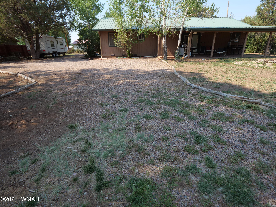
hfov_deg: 87.8
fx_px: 144
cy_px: 104
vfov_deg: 71.6
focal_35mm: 18
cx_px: 138
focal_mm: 9
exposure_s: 1/800
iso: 200
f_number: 3.5
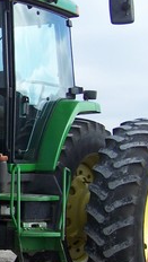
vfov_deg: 21.9
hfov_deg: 11.7
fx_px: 675
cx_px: -110
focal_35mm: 97
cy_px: 163
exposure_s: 1/750
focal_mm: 6.3
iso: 80
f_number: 2.8
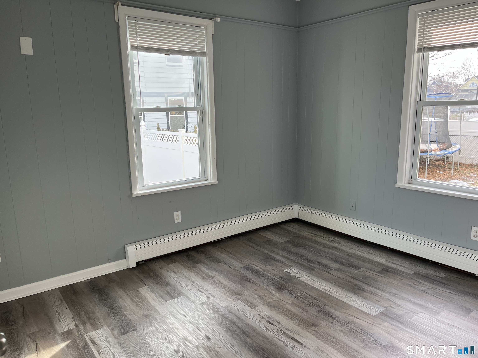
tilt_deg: -11.1
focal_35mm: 26
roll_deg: +1.6
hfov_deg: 67.3
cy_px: 179
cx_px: 239
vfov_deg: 53.1
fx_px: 359
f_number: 1.6
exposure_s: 1/172
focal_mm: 5.1
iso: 50
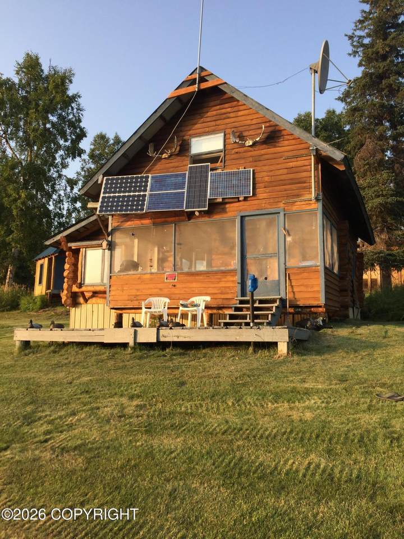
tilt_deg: +10.5
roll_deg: -1.0
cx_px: 202
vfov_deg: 61.7
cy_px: 270
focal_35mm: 29
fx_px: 451
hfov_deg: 48.2
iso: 32
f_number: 2.2
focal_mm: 4.15
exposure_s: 1/412
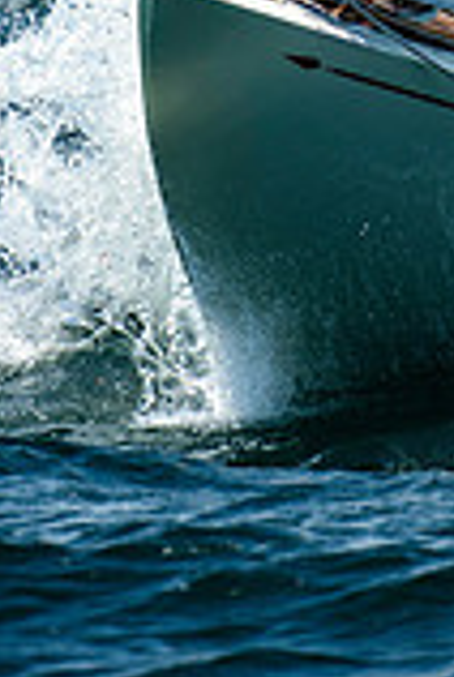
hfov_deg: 0.8
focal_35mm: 1705
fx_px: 32110
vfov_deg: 1.2
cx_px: 257
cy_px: -193
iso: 400
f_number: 5
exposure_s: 1/3200
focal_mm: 400
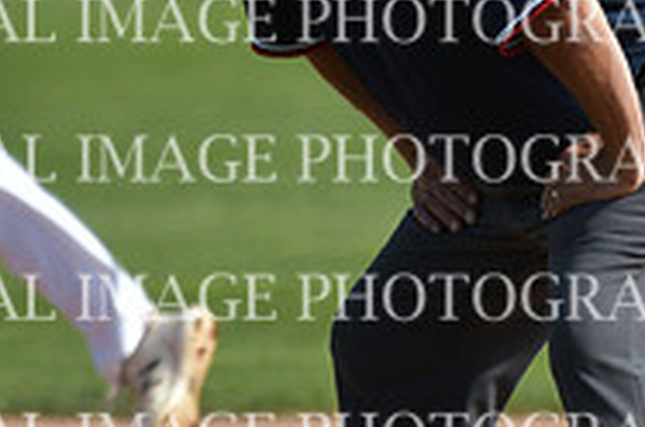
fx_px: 30030
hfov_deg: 1.2
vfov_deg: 0.8
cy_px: -50
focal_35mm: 1679
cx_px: 279
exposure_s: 1/2000
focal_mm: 360
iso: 500
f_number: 5.6
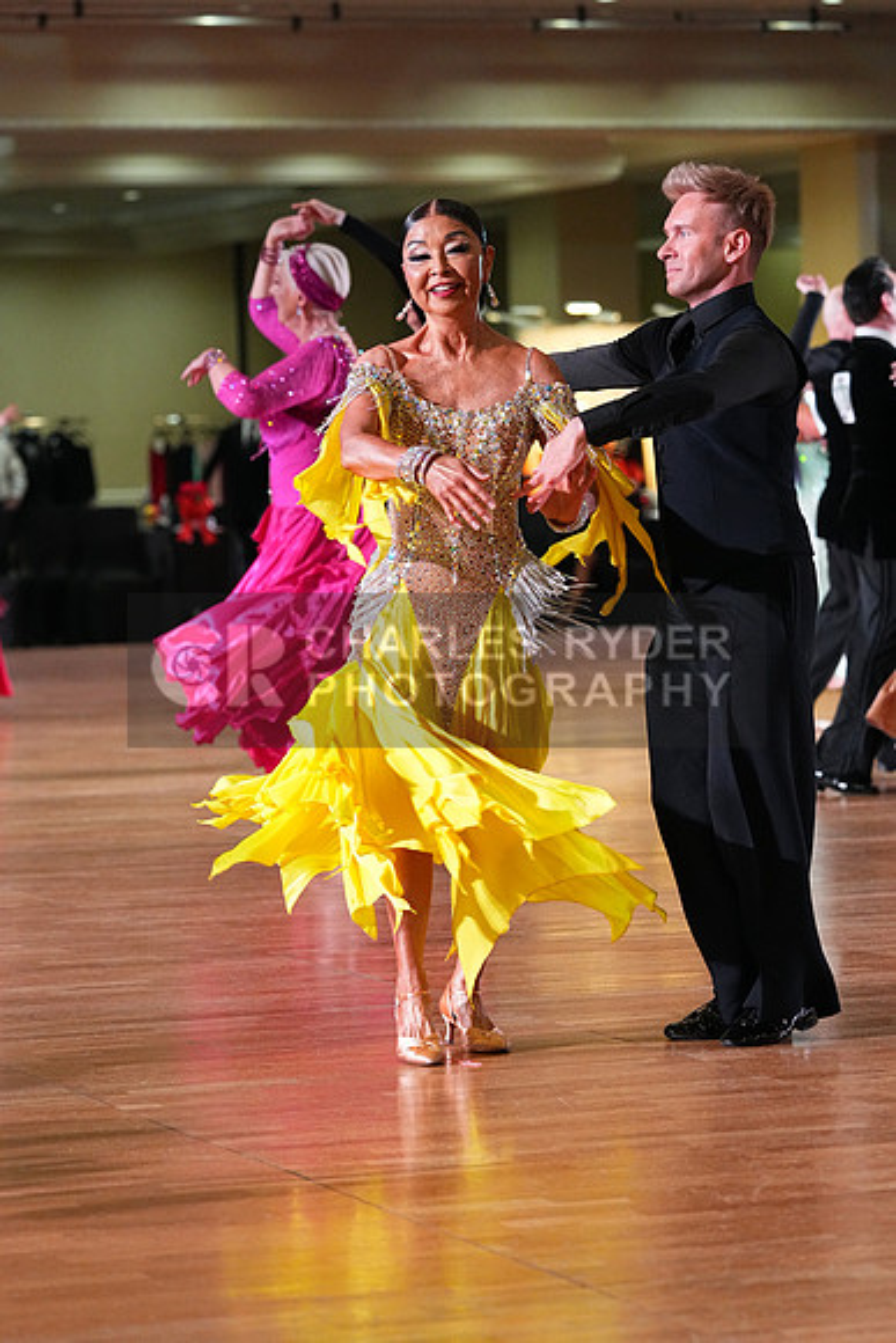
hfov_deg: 10.6
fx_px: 4850
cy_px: 672
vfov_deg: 15.8
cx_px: 448
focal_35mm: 130
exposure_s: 1/400
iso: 6400
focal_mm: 130
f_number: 4.5
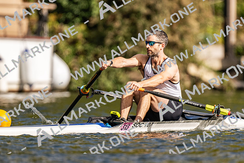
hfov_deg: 2.3
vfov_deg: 1.5
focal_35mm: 900
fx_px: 6104
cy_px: 82
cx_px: 122
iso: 110
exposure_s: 1/2500
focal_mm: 600
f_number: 4
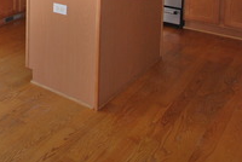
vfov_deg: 24.2
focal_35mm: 48
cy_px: -56
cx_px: -8
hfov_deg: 36.3
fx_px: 323
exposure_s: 1/125
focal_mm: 10
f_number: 5.6
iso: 125
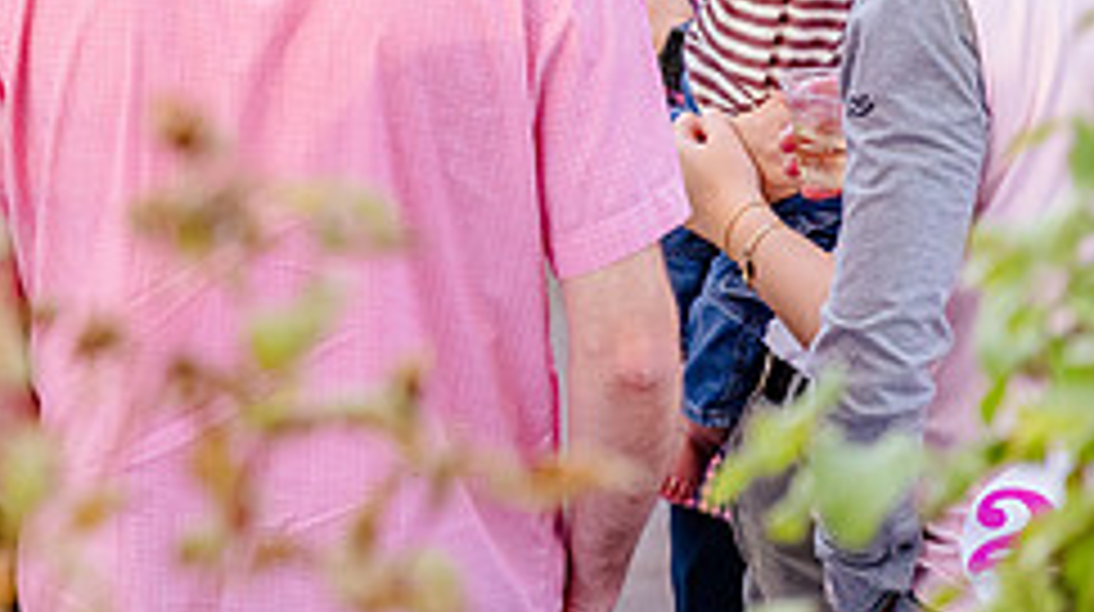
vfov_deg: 1.7
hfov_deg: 3.1
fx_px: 20368
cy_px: -198
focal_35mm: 703
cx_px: -319
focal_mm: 200
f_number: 2.8
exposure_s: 1/500
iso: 1000
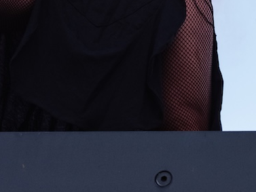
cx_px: 425
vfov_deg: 6.6
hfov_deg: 9.0
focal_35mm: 212
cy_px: -272
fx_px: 1568
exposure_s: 1/250
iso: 800
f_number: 9
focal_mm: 50
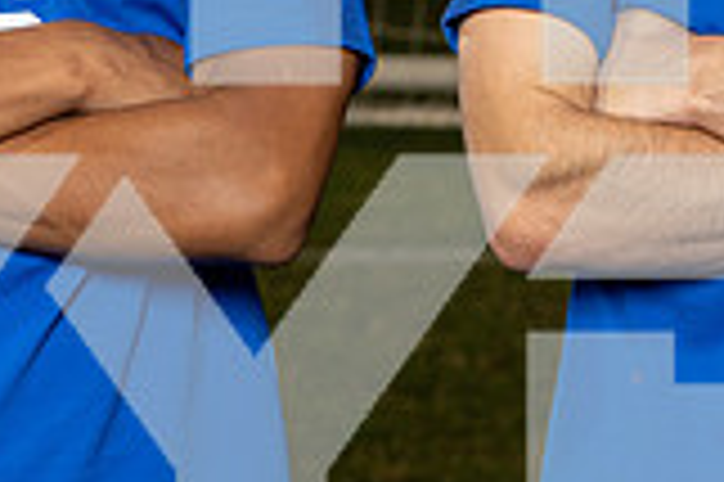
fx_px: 3335
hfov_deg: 12.4
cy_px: -151
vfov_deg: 8.1
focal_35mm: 166
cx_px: 454
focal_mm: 46
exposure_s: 1/125
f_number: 4
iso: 400
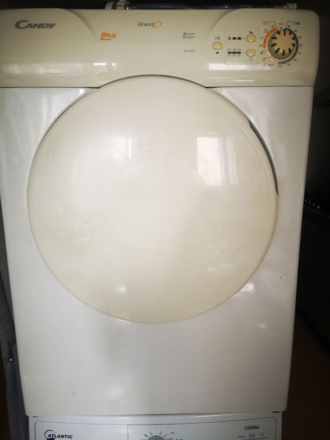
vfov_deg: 65.3
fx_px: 343
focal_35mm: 27
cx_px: 165
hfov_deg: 51.4
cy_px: 220
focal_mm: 3.95
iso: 125
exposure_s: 1/50
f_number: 1.8
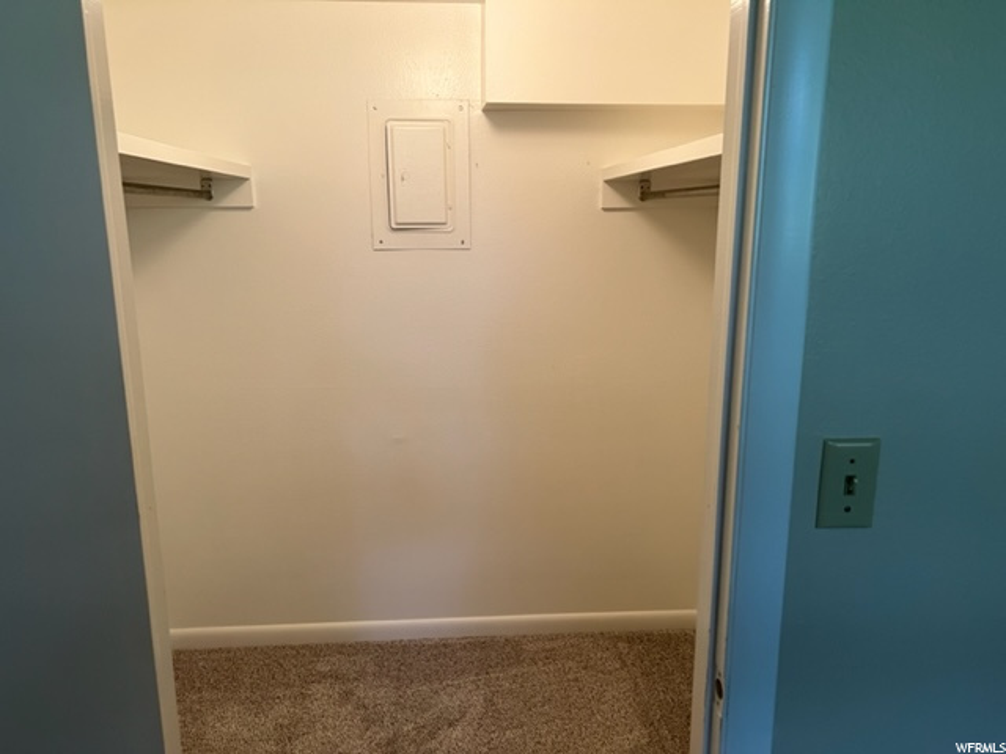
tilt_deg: -11.6
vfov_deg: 53.1
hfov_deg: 67.3
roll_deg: +0.5
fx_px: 756
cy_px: 377
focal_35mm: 26
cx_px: 503
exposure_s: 1/60
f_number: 1.5
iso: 80
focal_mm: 5.7
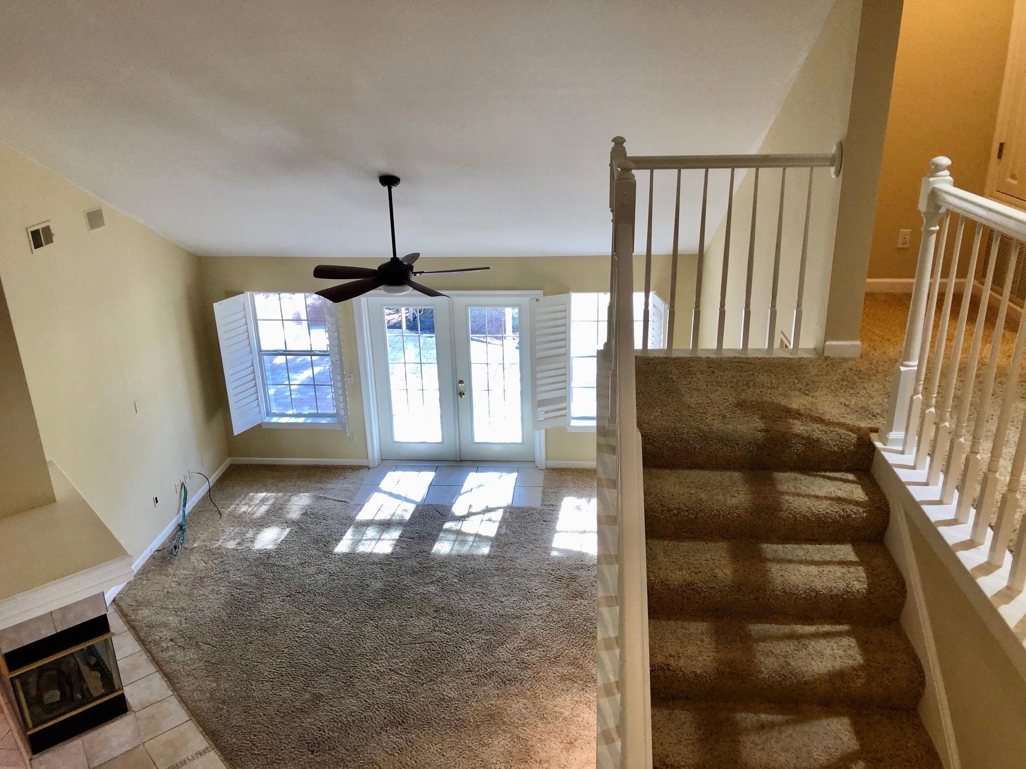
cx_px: 513
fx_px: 830
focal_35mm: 28
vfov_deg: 49.7
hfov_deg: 63.4
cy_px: 384
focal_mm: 3.99
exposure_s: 1/30
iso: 25
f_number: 1.8
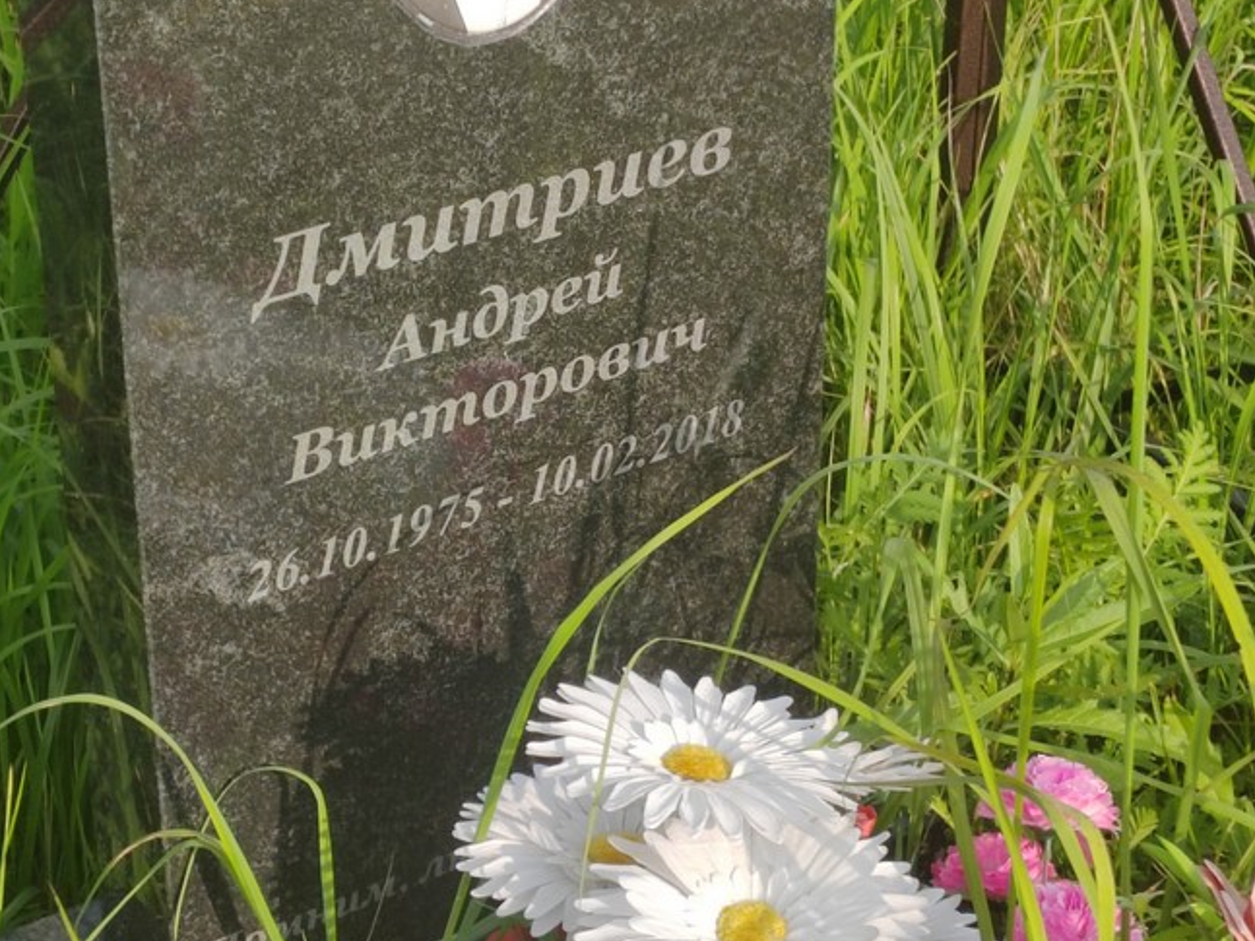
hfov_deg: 20.9
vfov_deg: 15.7
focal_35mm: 94
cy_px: 413
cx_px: 566
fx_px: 3407
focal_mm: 5.52
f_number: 1.9
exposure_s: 1/760
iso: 100
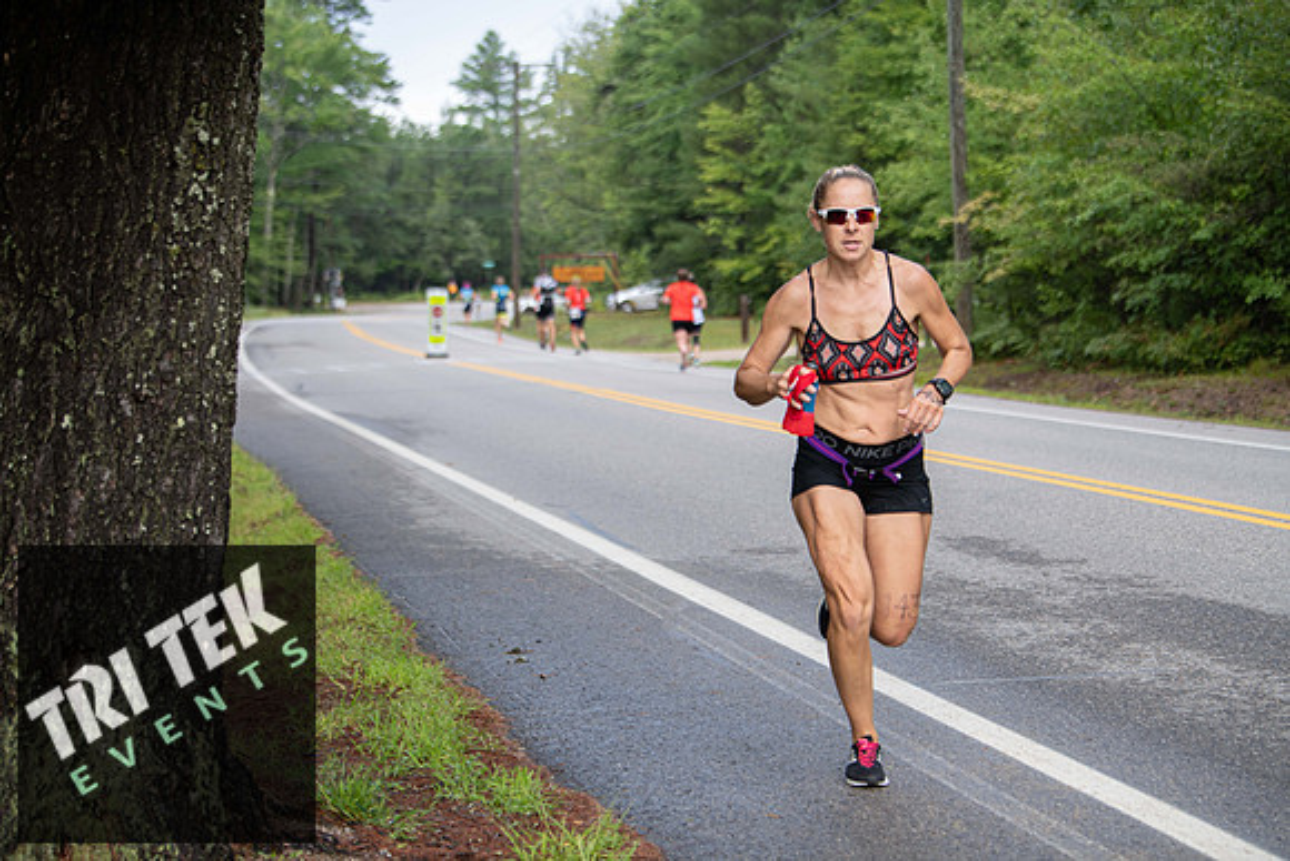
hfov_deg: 28.1
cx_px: 645
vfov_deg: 18.9
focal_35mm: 72
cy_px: 430
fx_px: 2580
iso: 250
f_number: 3.5
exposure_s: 1/400
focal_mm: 72
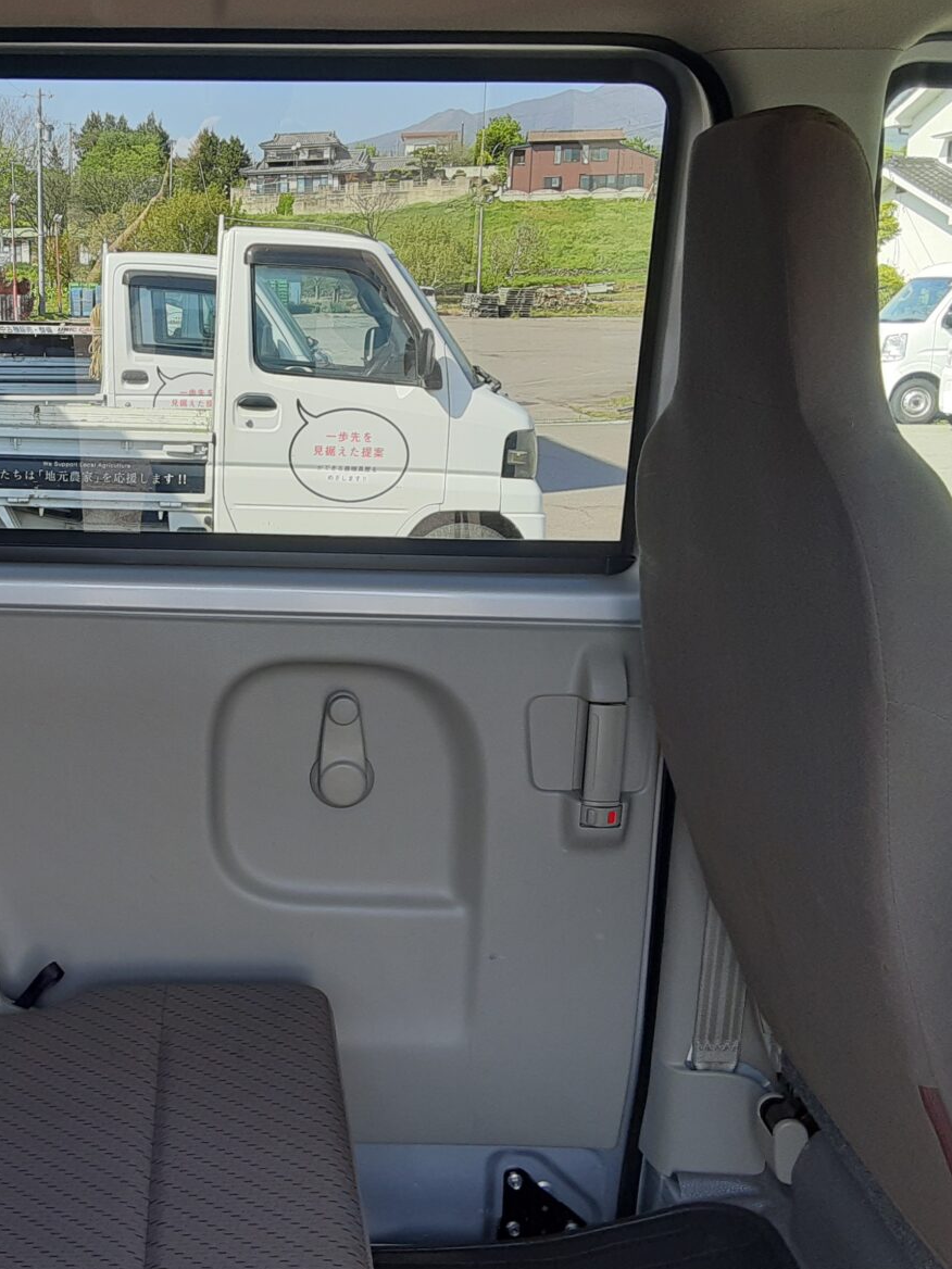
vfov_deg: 50.1
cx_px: 187
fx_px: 1357
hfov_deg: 37.3
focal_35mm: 37
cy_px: 625
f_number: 1.9
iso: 40
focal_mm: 2.91
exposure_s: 1/225
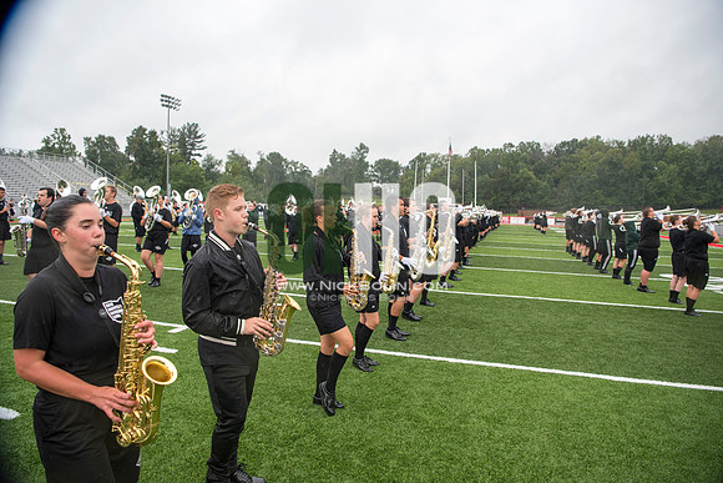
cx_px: 362
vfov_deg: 53.2
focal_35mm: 24
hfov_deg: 73.7
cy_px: 242
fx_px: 482
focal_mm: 24
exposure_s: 1/640
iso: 400
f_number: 4
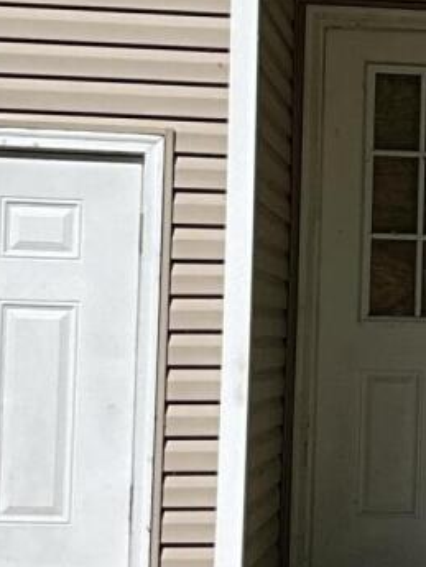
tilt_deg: +1.1
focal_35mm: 168
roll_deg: -2.3
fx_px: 2755
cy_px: 322
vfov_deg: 11.8
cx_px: 924
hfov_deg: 8.3
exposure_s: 1/1786
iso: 25
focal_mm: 3
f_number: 1.8
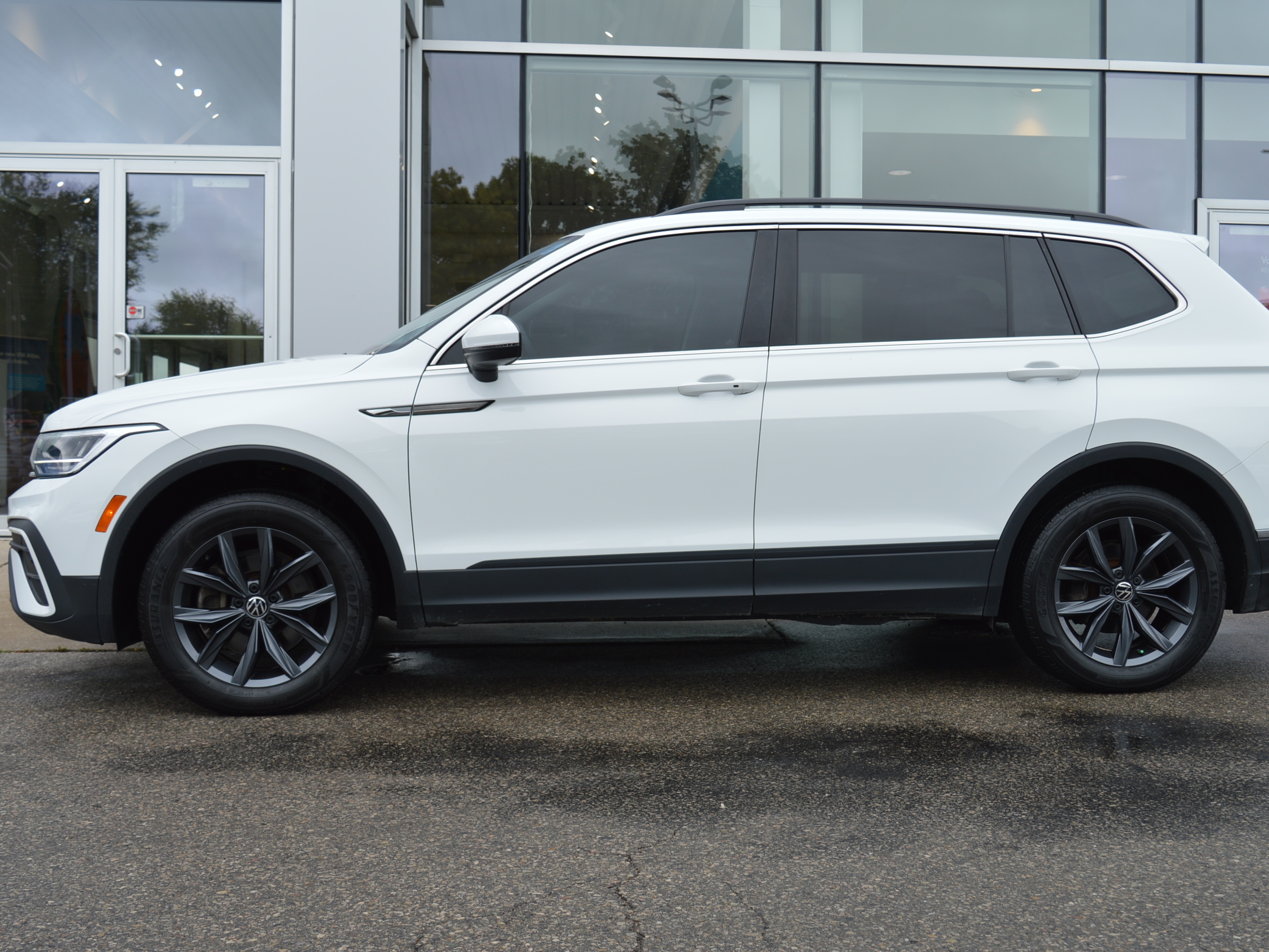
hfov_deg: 49.5
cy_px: 477
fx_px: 1377
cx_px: 668
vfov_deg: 38.2
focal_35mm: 38
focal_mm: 23
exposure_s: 1/160
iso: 100
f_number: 6.3
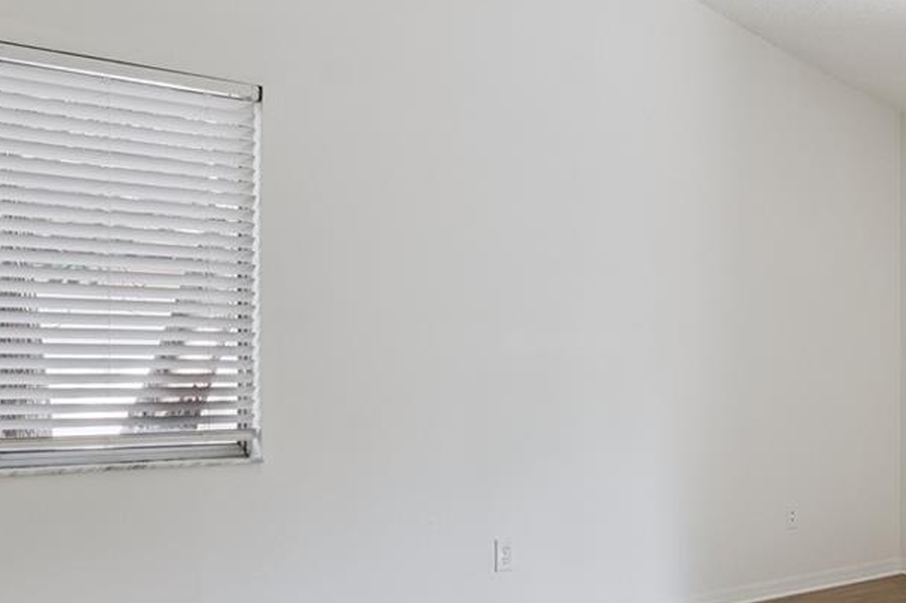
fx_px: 1056
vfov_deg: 31.7
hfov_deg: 44.9
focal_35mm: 42
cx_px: 679
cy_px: 377
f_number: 10
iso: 800
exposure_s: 1/60
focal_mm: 16
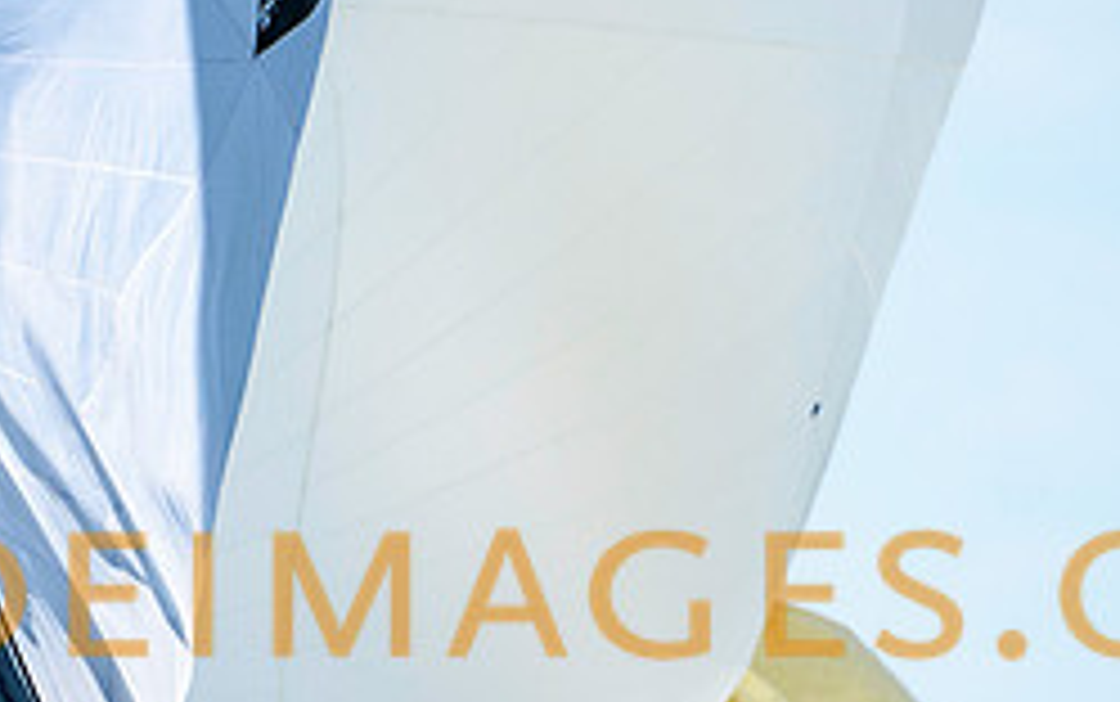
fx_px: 41265
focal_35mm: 1351
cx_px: 220
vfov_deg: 1.0
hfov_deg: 1.6
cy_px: 565
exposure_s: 1/1600
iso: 400
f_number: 5.6
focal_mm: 380
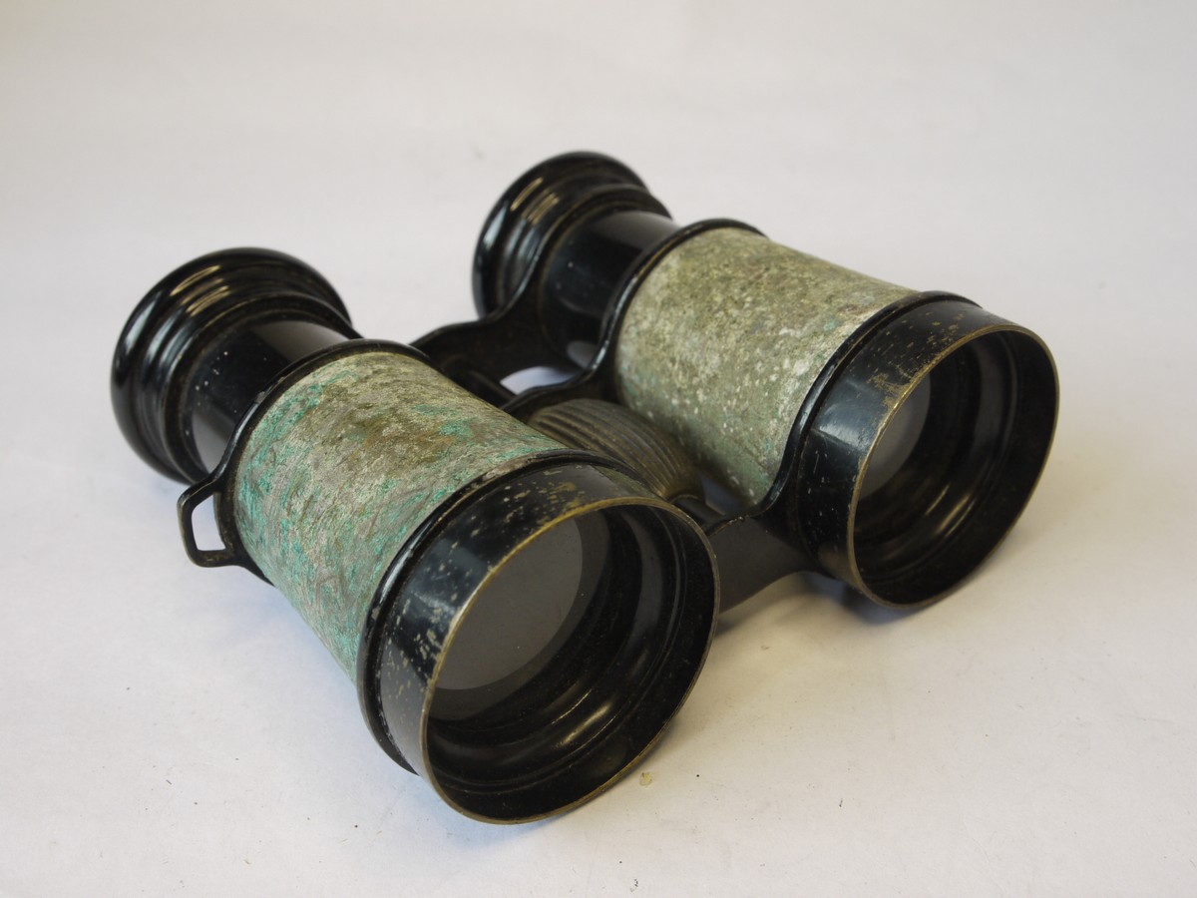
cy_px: 449
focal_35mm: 44
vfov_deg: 32.9
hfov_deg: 42.9
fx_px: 1521
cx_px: 598
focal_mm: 22
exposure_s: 1/13
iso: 400
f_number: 9
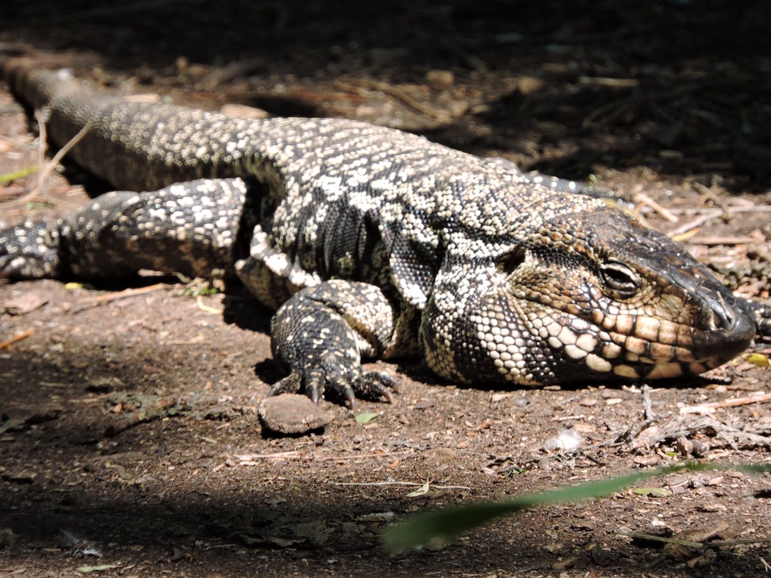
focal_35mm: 900
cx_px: 386
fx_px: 20046
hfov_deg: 2.2
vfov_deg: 1.7
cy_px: 289
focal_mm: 161.2
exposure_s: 1/250
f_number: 5.6
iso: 180
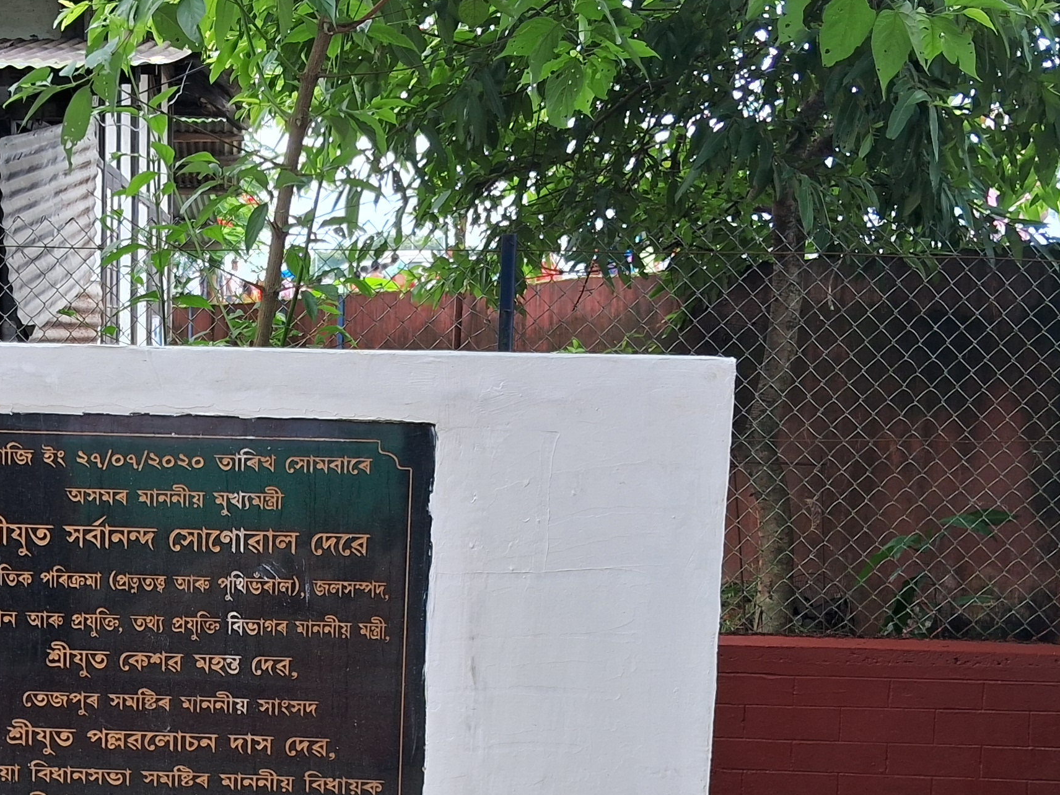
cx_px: 237
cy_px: 642
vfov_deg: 23.3
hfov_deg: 30.6
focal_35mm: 62
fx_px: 1898
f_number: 1.8
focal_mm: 3.98
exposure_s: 1/100
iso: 32
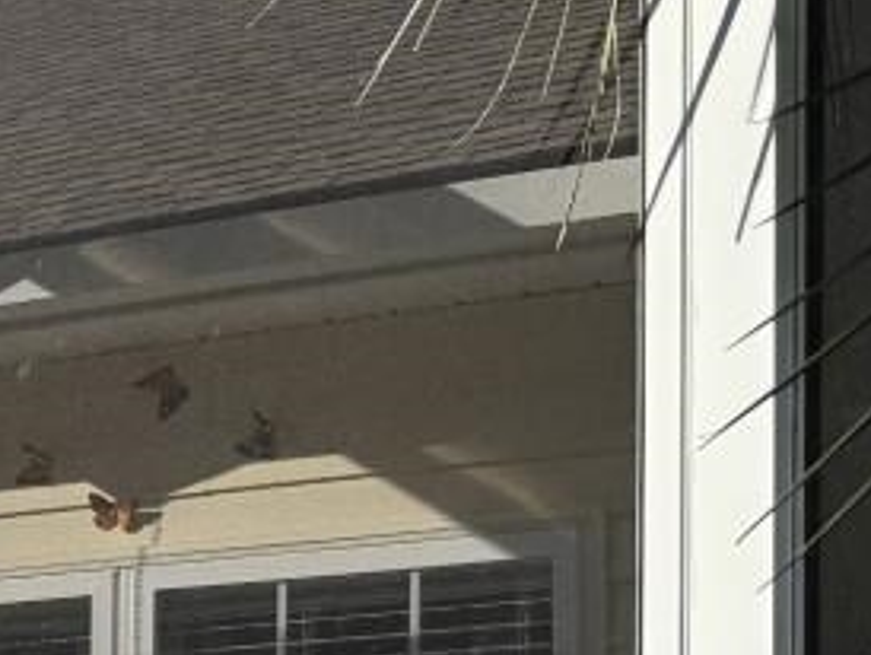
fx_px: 3173
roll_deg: -1.3
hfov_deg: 13.6
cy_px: 928
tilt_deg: +2.4
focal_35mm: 126
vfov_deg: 11.4
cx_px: -798
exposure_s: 1/4167
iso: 80
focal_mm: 6.76
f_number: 1.78
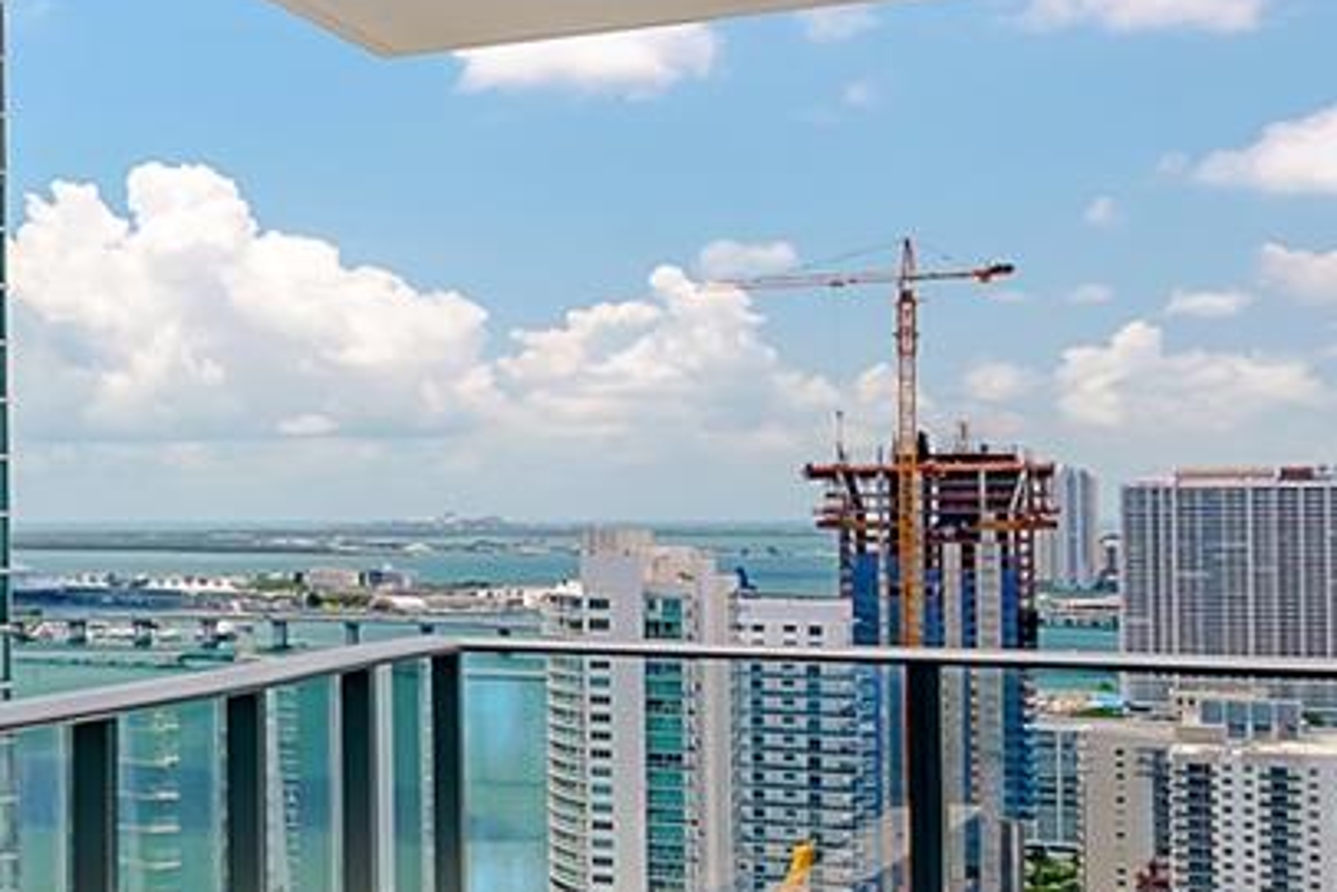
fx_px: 2340
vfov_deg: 21.6
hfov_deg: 20.3
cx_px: -1189
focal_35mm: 63
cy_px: 533
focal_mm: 16
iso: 200
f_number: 8
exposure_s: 1/250
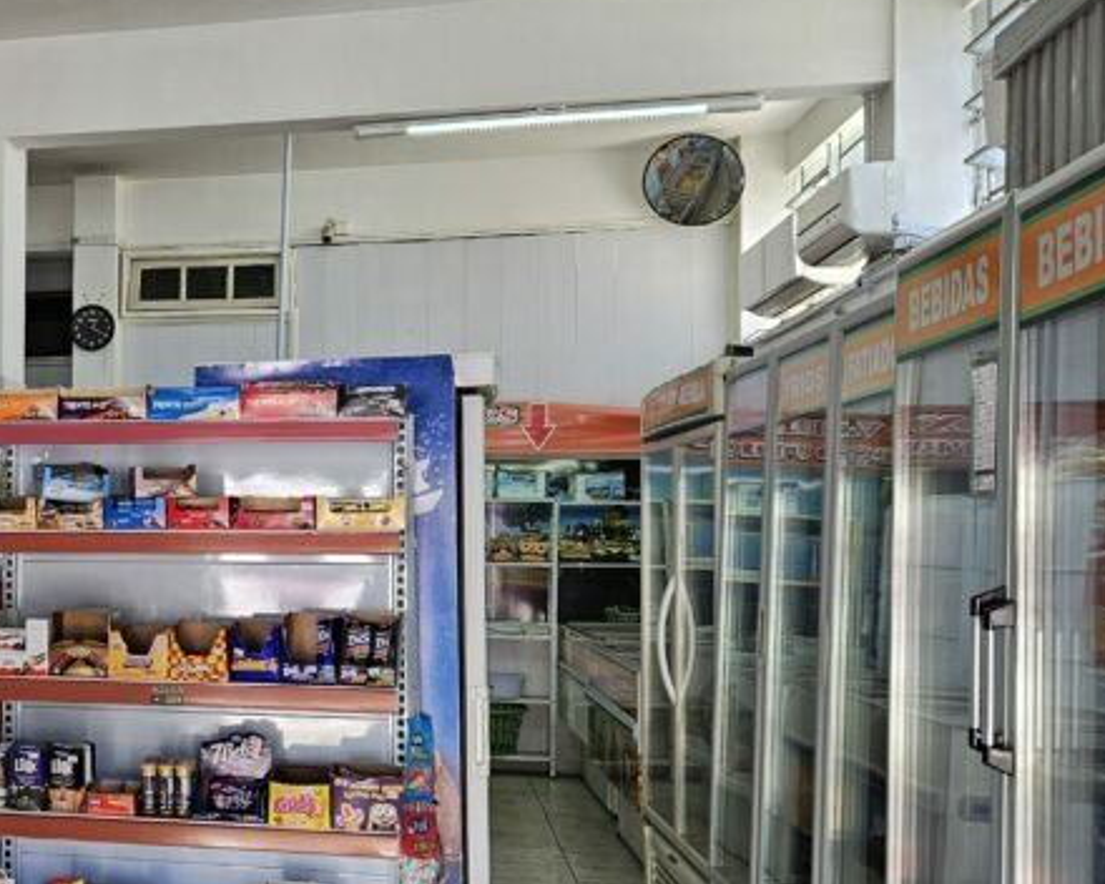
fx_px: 1602
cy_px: 505
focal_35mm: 49
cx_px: -43
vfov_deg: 30.8
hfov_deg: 34.1
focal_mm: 5.4
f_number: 1.8
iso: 50
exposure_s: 1/120
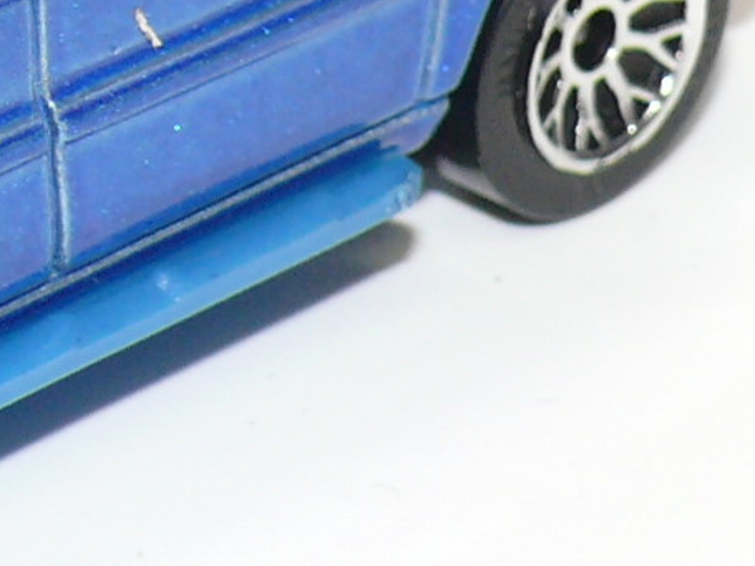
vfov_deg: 3.9
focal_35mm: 380
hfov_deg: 5.2
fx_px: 8286
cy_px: -88
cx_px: -304
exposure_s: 1/30
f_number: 4
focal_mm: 13.8
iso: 100
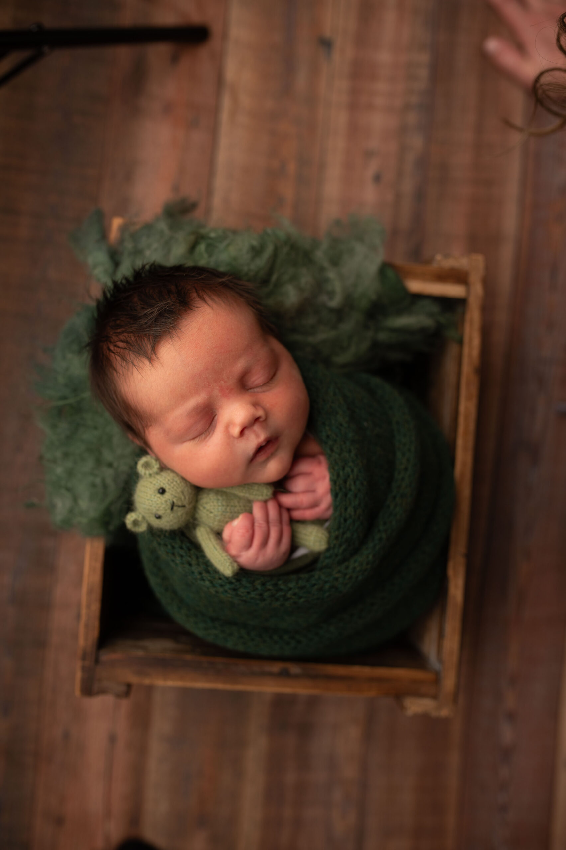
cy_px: 425
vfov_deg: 54.5
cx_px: 283
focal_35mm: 35
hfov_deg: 37.8
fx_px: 827
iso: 125
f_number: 2.8
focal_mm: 35
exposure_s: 1/200
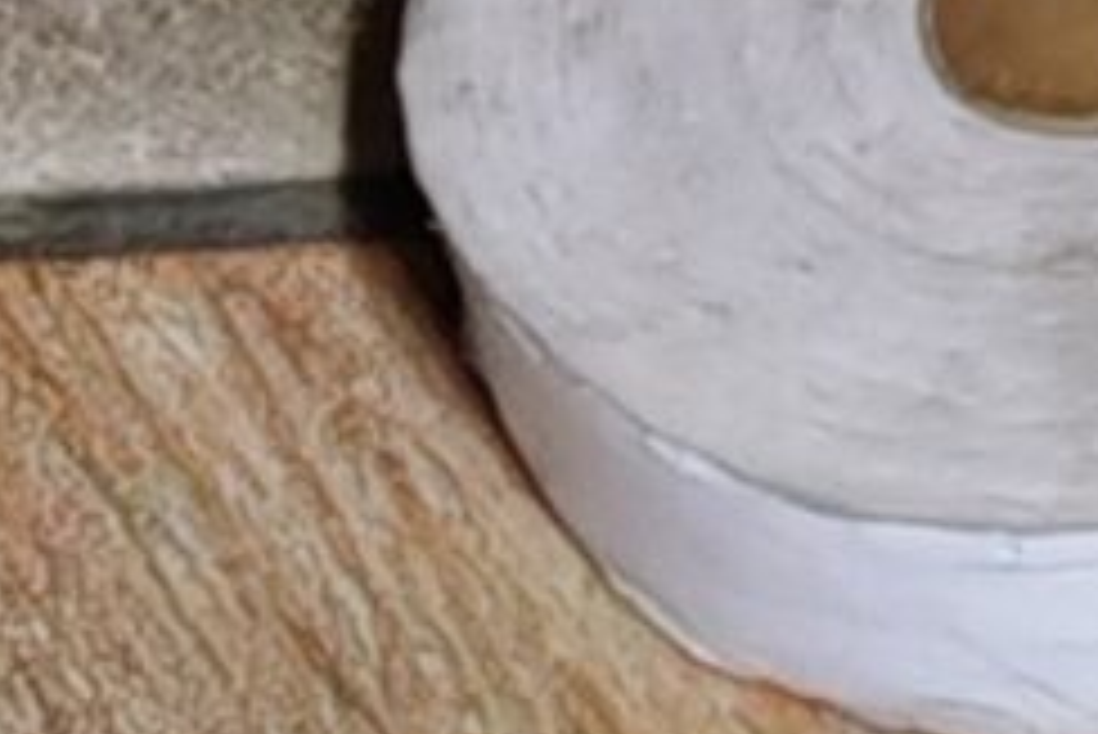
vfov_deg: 2.7
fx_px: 14312
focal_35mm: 469
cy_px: 4192
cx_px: 3650
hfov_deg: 4.2
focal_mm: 6.67
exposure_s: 1/33
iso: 800
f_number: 1.9
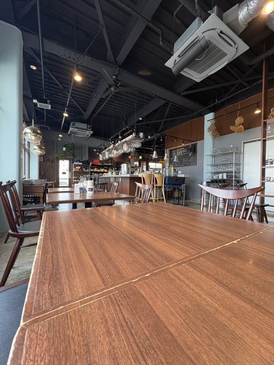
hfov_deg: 85.7
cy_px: 182
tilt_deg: -0.4
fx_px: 148
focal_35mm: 14
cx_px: 137
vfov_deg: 102.1
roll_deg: -1.0
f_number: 2.2
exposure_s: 1/60
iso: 125
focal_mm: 2.22
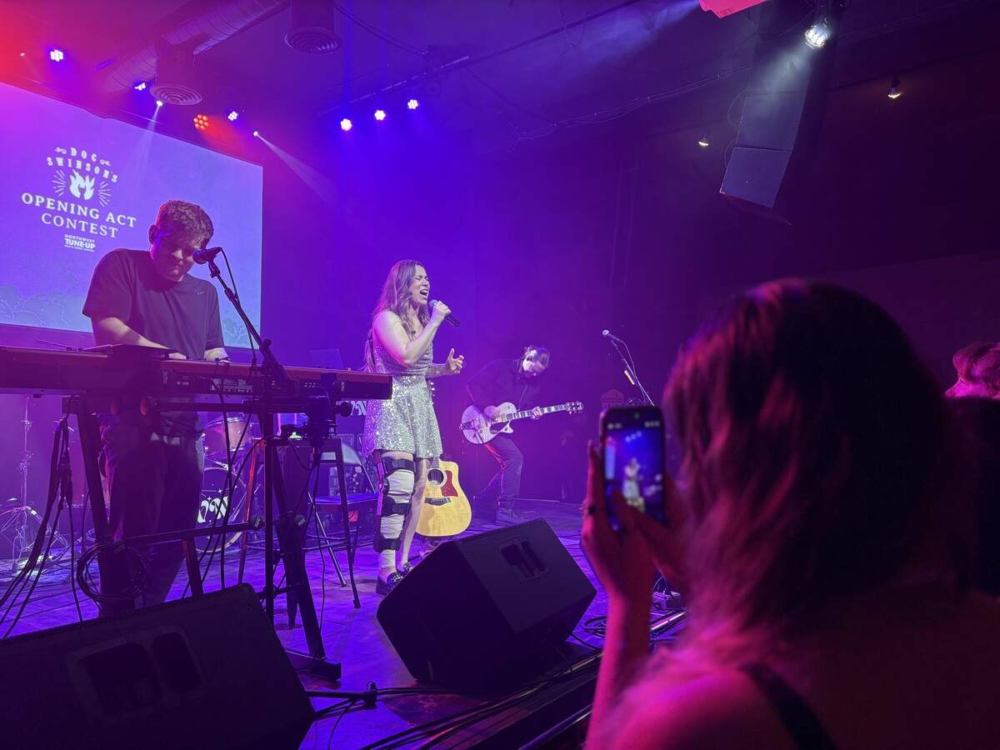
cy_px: 375
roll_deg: +1.3
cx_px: 500
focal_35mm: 26
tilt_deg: +3.9
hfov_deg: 67.3
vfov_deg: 53.1
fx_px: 751
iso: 200
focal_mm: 5.96
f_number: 1.6
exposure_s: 1/50
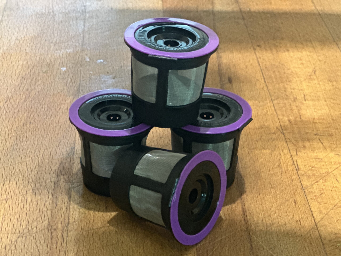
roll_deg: -0.6
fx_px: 759
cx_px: 170
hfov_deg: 25.3
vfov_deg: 19.1
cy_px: 128
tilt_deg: -29.4
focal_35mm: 77
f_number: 2.8
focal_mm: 9
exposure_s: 1/15
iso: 800
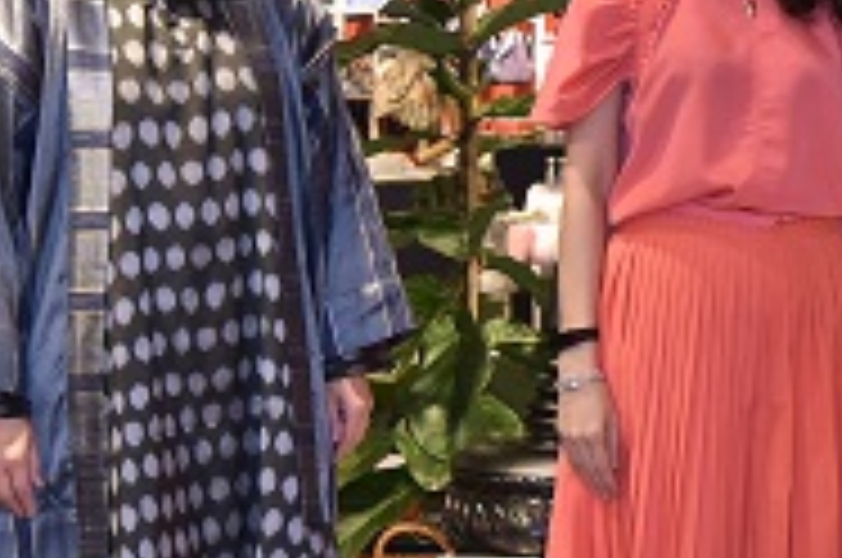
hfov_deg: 14.6
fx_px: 3199
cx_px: 932
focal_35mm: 137
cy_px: 342
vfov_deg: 10.0
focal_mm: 40
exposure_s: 1/160
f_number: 6.3
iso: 1250
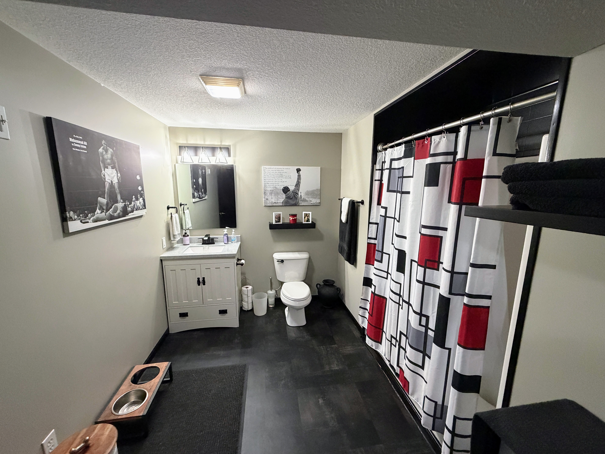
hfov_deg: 102.1
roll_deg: +0.9
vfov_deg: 85.7
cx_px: 302
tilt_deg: -11.0
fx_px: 245
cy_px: 227
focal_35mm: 14
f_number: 2.2
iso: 500
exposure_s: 1/60
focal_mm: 2.22
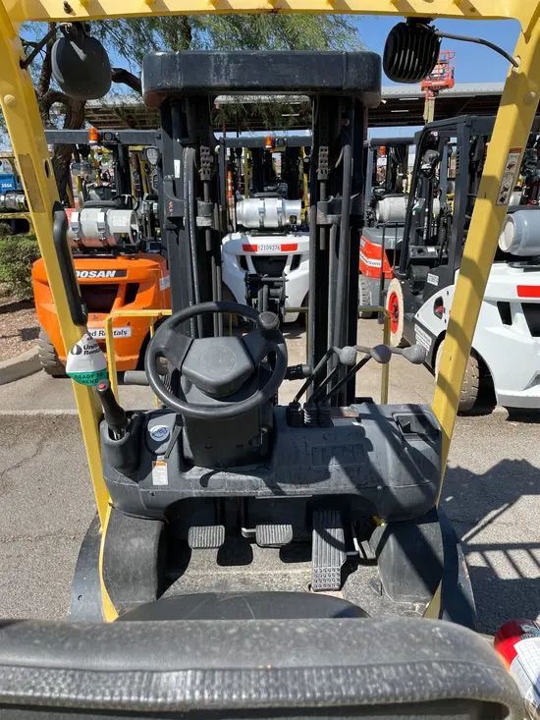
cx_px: 270
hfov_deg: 53.1
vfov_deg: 67.3
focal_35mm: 26
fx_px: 541
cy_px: 360
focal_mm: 4.2
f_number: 1.6
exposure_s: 1/2132
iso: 32
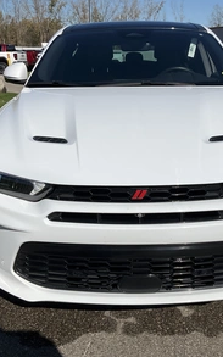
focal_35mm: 42
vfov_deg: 47.2
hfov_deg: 30.4
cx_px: 136
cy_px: 175
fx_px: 409
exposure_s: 1/6536
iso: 25
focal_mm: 3
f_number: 1.8
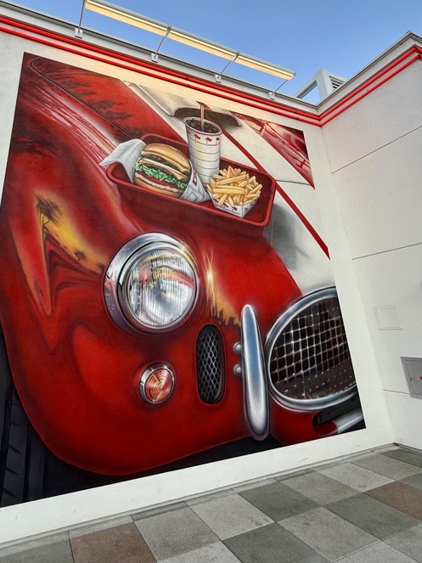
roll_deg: +0.2
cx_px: 161
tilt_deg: +18.3
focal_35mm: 19
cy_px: 229
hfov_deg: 67.7
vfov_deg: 83.8
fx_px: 309
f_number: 2.2
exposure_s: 1/159
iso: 50
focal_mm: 2.22
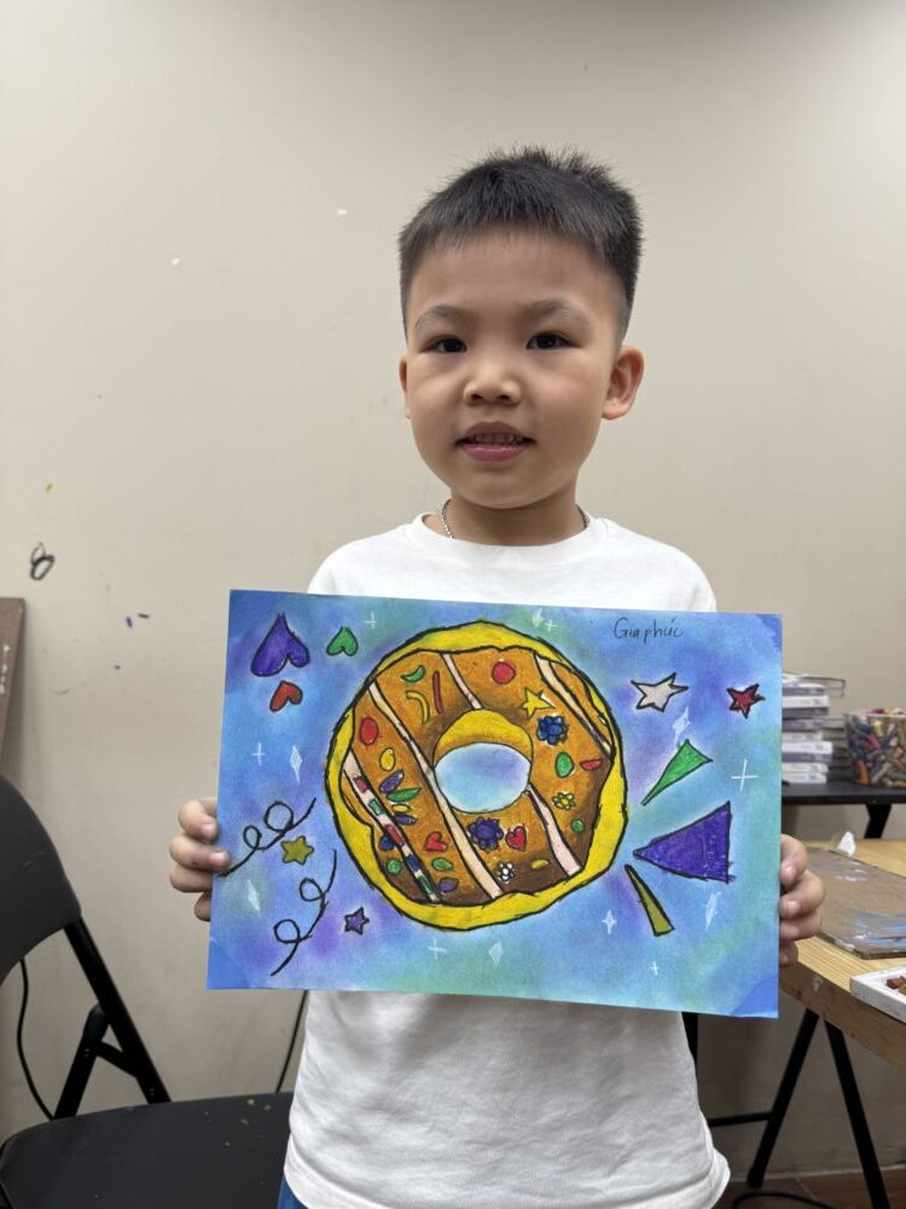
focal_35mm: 24
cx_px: 453
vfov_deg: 71.6
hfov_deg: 56.8
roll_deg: -2.3
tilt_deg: +4.3
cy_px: 604
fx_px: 838
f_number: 1.78
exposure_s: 1/100
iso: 64
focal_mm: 6.76
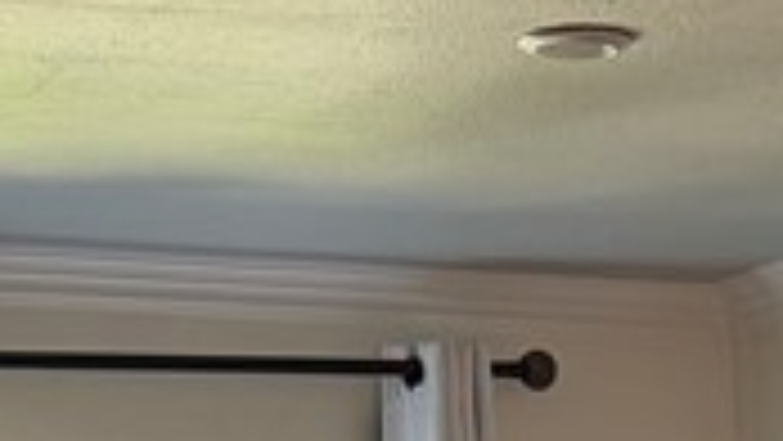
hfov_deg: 13.8
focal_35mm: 154
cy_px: 1580
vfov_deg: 6.7
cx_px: 747
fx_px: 3198
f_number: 1.78
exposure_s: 1/60
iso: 320
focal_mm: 6.76
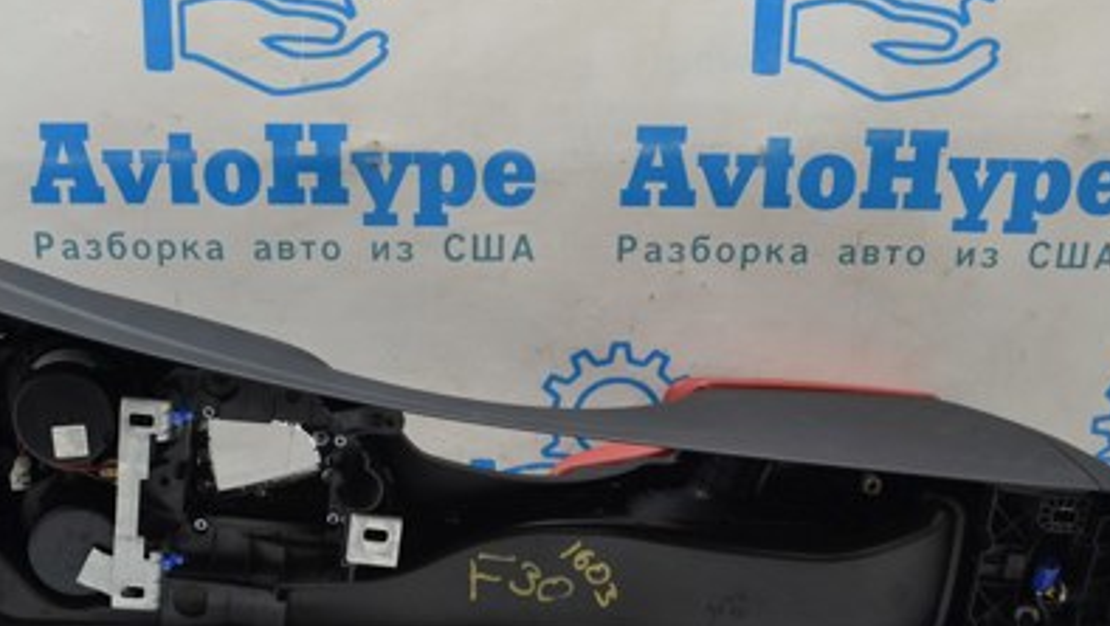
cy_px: 313
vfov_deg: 23.5
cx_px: 468
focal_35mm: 51
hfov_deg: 40.5
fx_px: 1502
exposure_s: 1/80
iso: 400
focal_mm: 20
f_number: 4.5
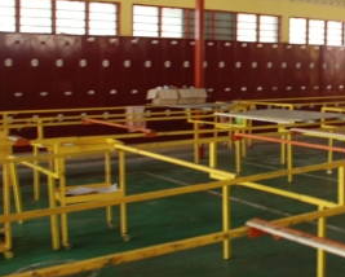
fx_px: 582
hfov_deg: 30.6
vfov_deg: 26.6
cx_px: 345
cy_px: 104
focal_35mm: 57
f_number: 4
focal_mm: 18
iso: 100
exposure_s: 1/1.6
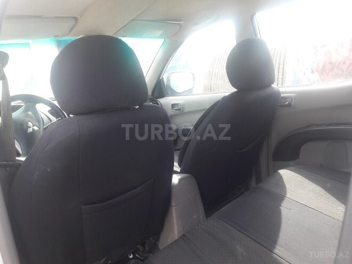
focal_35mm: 28
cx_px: 176
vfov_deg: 49.7
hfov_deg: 63.4
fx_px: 285
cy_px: 132
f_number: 1.9
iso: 50
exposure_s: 1/100
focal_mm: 3.7
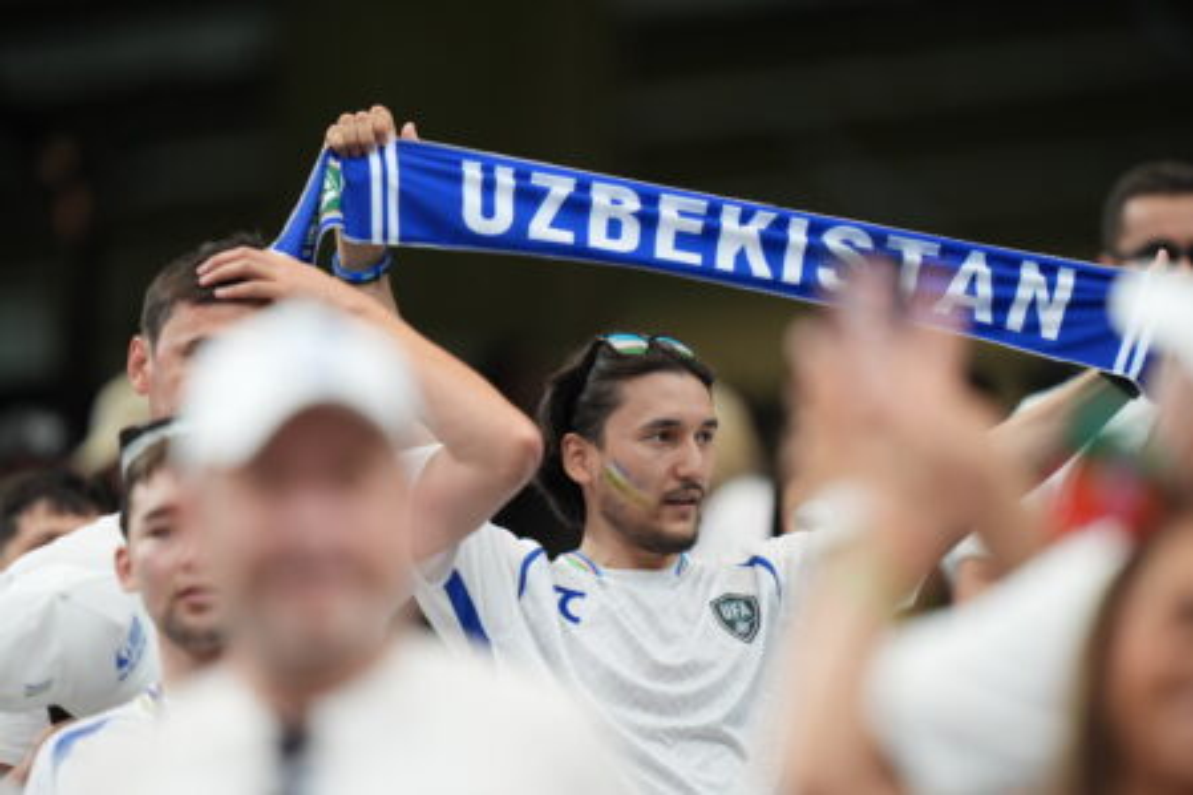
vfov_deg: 3.4
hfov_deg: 5.2
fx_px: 13250
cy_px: 398
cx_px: 596
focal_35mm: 400
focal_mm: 400
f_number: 2.8
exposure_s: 1/400
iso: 500
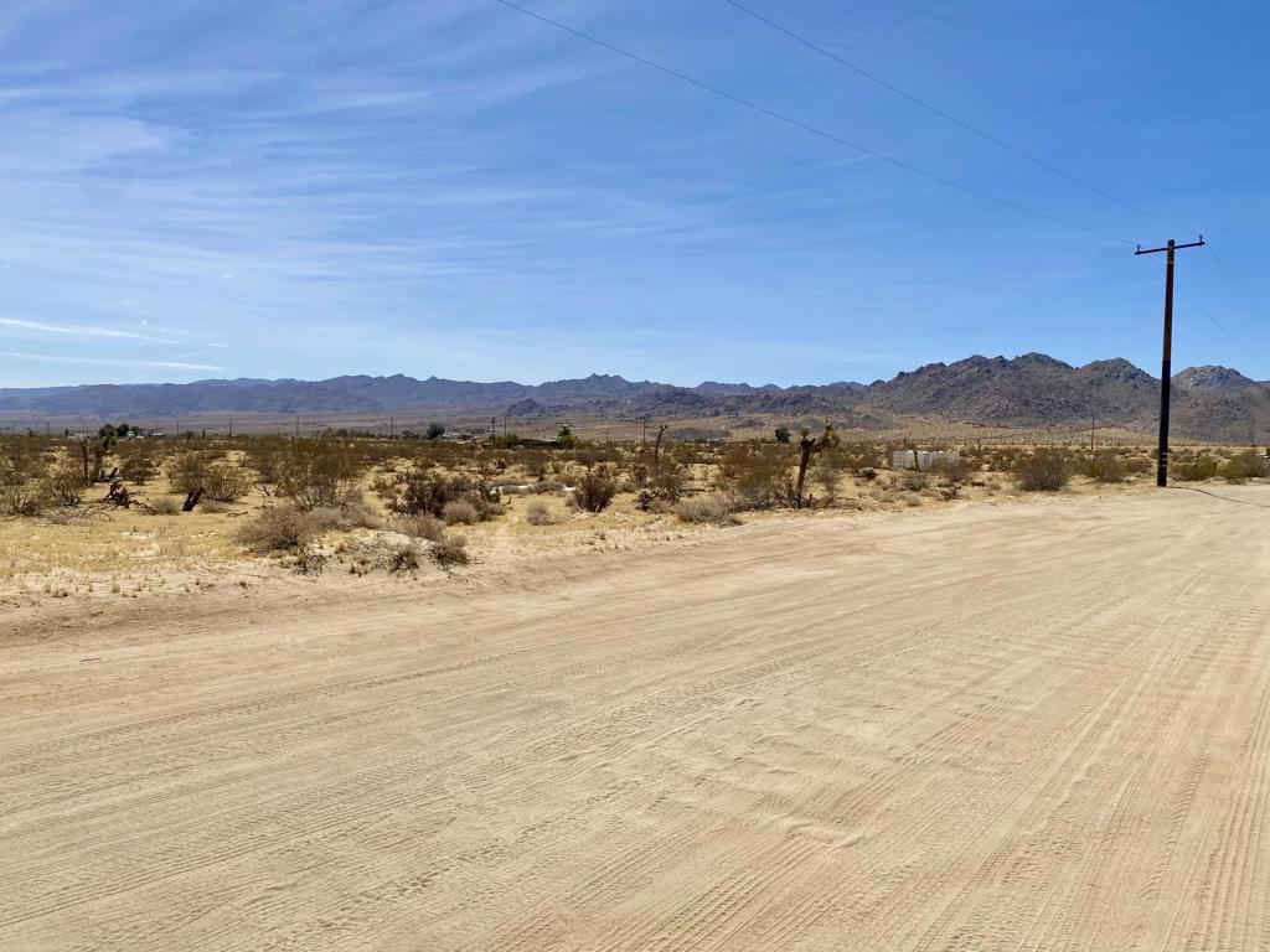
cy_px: 476
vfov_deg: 53.1
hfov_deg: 67.3
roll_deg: -1.4
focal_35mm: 26
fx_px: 954
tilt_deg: -2.0
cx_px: 635
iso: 32
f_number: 1.8
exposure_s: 1/6757
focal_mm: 4.25
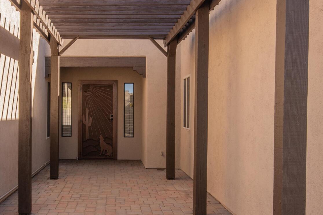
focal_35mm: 43
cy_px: 112
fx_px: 386
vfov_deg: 31.2
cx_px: 105
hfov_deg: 44.7
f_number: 22
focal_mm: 16
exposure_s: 1/25
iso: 200
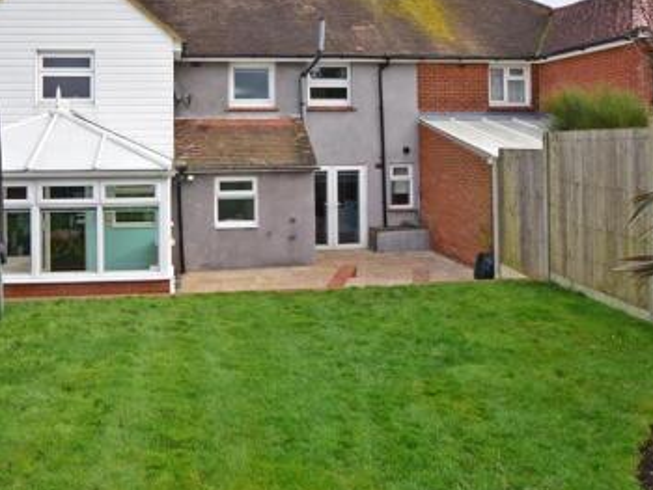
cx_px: 220
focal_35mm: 27
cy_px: 131
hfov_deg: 63.7
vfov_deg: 49.6
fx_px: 510
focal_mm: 10
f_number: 10
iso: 400
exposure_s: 1/200
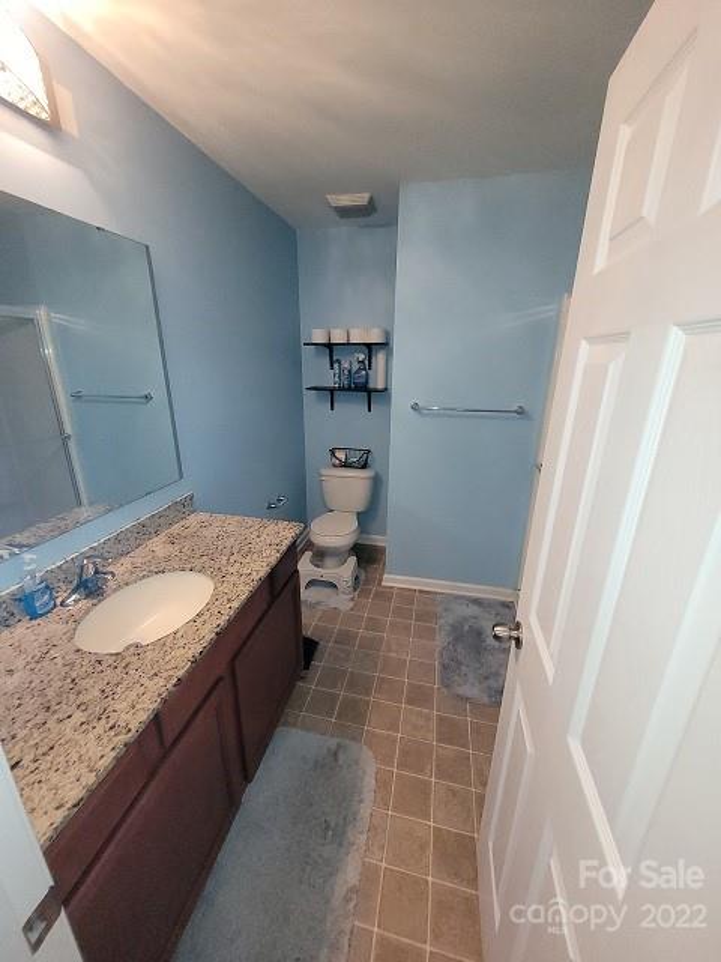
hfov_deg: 89.9
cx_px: 360
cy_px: 481
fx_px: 361
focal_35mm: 13
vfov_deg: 106.2
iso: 320
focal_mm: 1.74
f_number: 2.2
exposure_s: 1/60
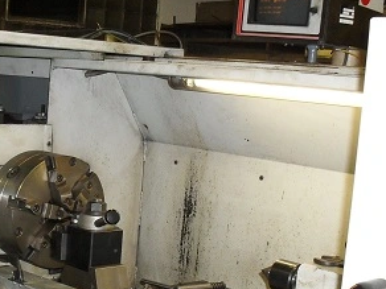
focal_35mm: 72
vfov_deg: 20.3
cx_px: 134
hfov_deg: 26.9
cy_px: 219
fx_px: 803
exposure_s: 1/45
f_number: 3.2
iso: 200
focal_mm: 6.3
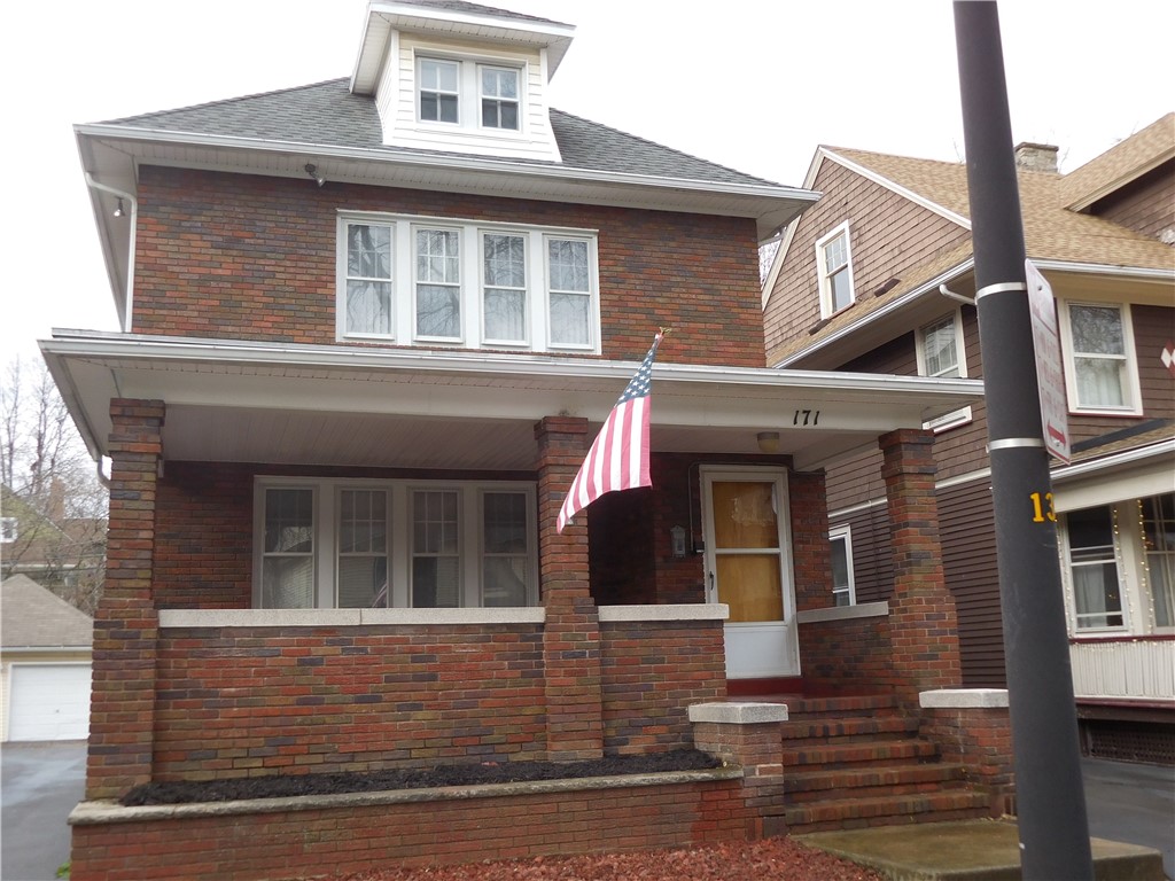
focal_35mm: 33
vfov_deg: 42.9
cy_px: 440
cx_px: 588
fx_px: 1120
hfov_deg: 55.4
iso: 125
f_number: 3.7
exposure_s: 1/125
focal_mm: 5.9
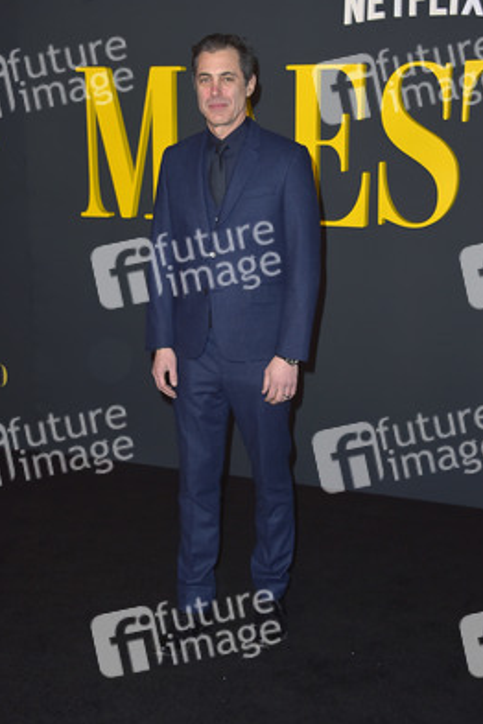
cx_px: 241
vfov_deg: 37.5
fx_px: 1067
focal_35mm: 53
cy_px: 357
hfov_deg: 25.5
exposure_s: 1/250
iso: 320
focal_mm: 52
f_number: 6.3
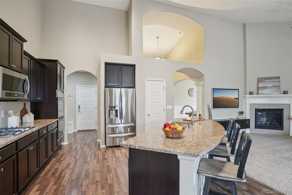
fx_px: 134
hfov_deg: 95.0
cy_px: 98
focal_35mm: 16
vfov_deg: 72.0
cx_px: 146
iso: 400
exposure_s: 1/8
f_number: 8
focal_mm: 11
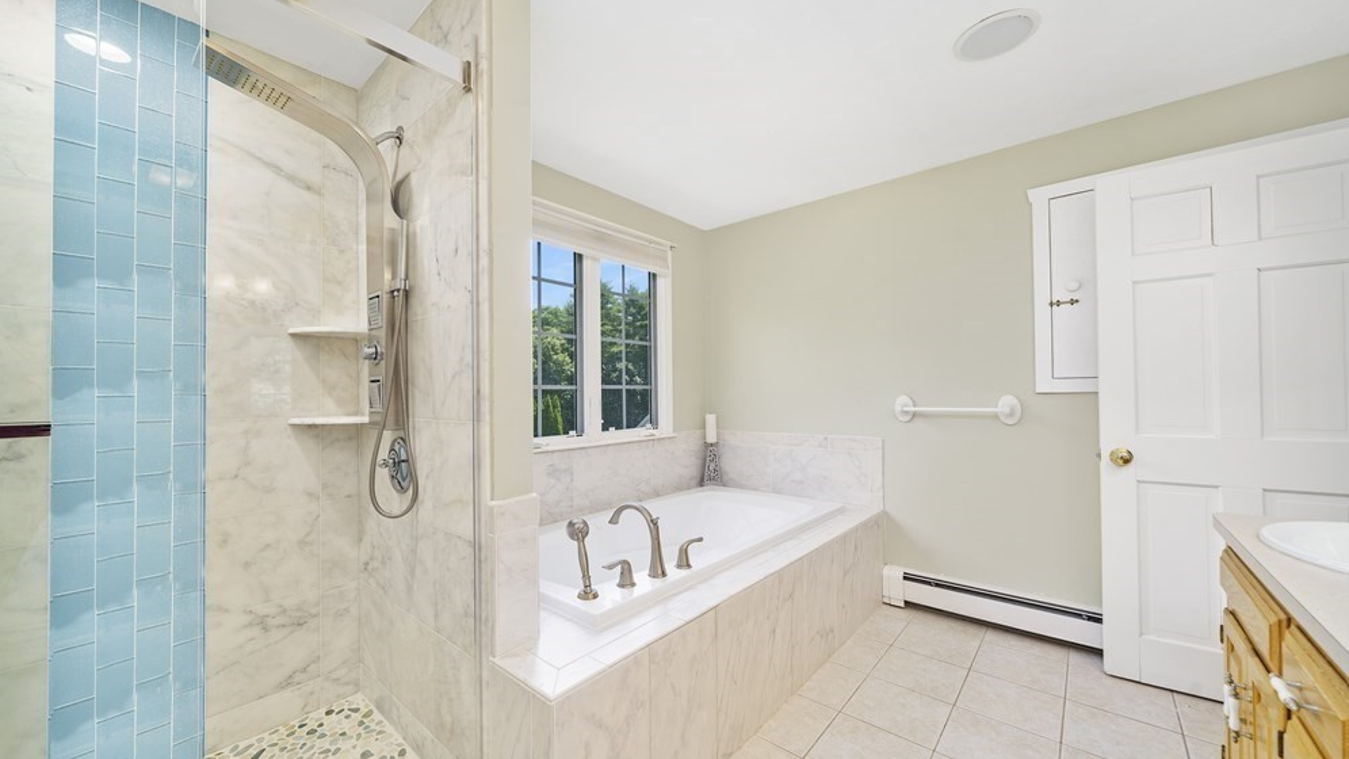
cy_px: 383
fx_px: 501
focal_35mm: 14
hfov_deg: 106.8
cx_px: 658
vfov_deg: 74.3
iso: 200
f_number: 7.1
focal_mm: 13
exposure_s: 1/125
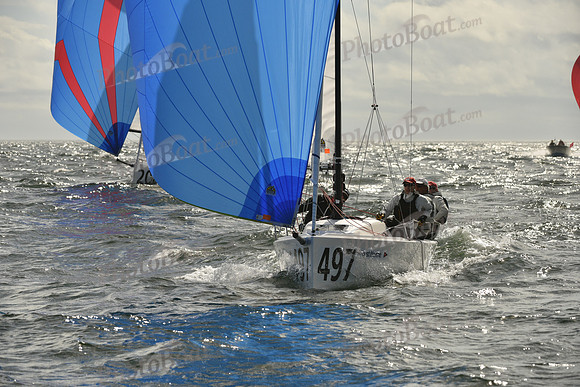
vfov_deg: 6.9
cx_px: 290
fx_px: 3223
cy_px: 194
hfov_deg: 10.3
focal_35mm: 200
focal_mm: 200
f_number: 8
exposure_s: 1/2500
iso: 320
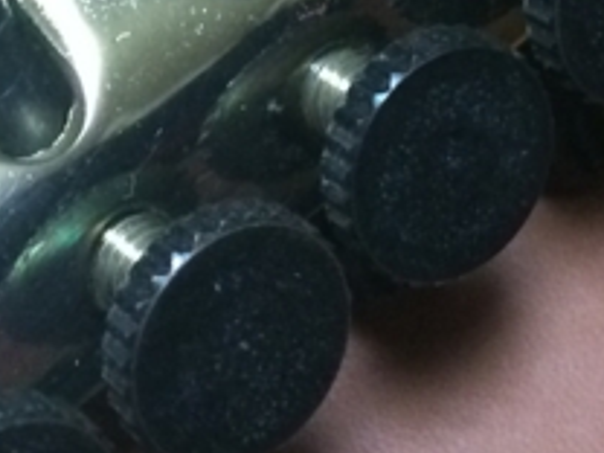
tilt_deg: -56.9
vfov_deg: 9.6
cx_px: 229
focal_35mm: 143
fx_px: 2495
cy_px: -468
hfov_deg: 13.8
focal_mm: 4.15
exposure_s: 1/20
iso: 320
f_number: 2.2
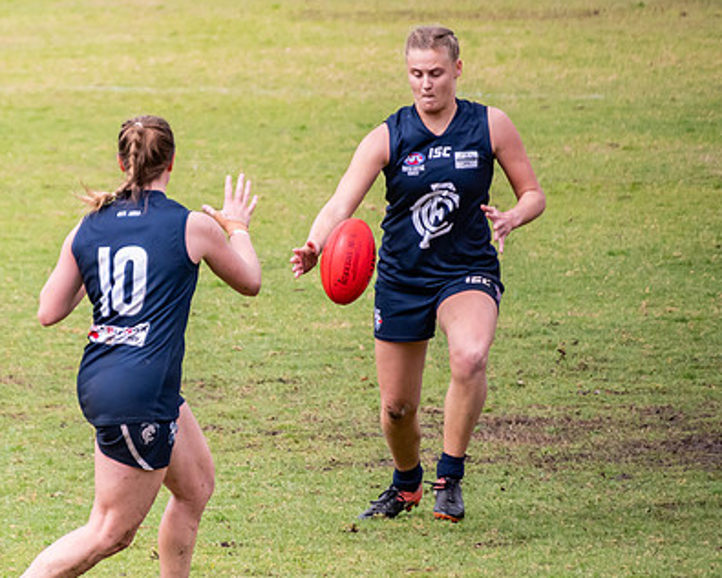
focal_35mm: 877
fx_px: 18740
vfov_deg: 1.8
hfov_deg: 2.2
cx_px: 236
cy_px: 219
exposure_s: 1/1600
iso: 800
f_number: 6.3
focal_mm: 300
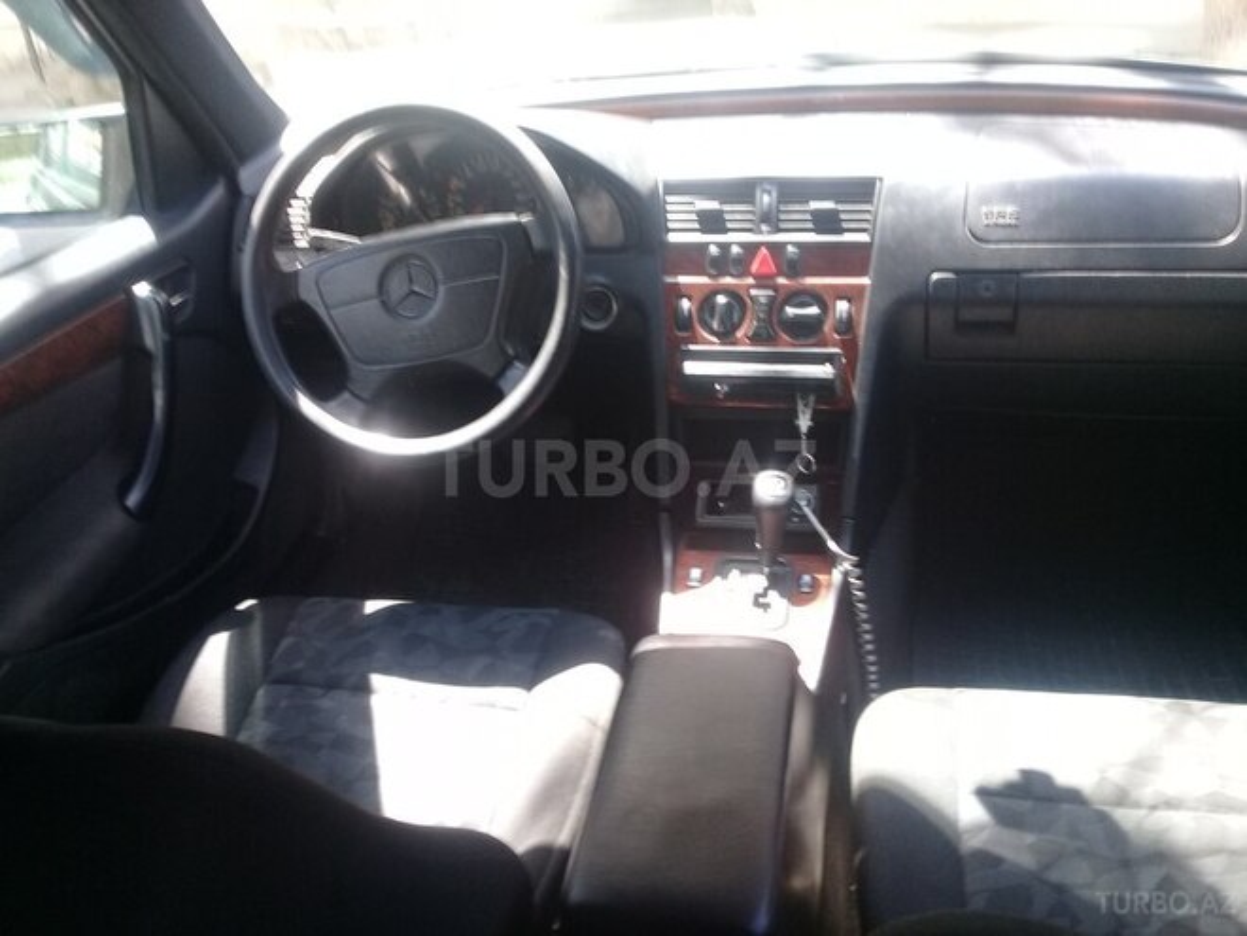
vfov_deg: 45.4
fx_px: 1117
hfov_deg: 58.4
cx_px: 624
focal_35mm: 31
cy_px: 468
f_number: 2.2
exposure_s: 1/33
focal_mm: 3.3
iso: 50
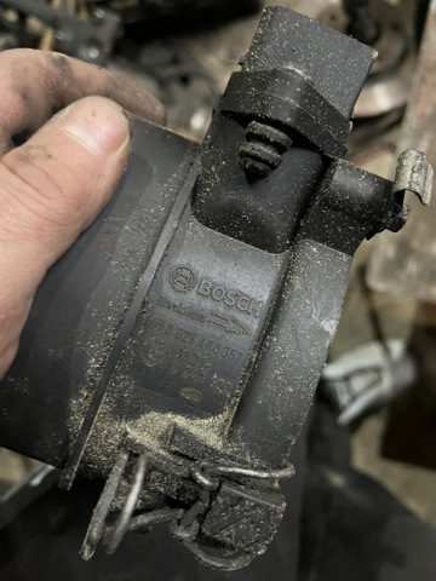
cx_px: 218
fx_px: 437
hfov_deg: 53.1
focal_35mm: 26
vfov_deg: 67.3
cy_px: 290
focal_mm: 5.1
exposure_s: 1/25
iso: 640
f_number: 1.6
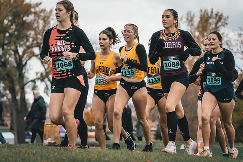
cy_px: 81
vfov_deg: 6.6
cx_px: 122
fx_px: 1407
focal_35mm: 208
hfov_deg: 9.9
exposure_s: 1/800
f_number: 6.3
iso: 400
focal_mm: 195
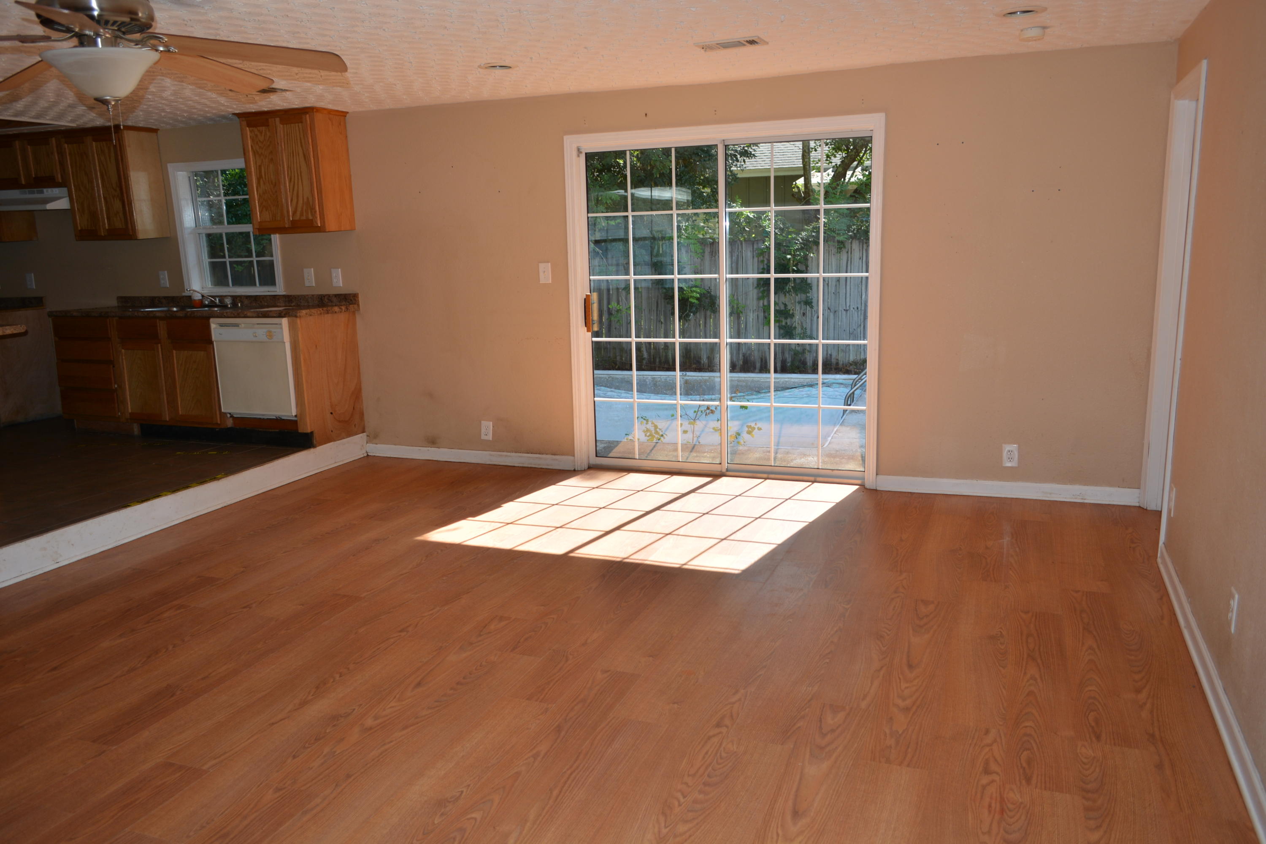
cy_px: 422
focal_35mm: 27
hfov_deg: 67.4
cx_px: 633
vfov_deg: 47.9
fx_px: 950
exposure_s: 1/200
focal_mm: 18
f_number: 4
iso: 100
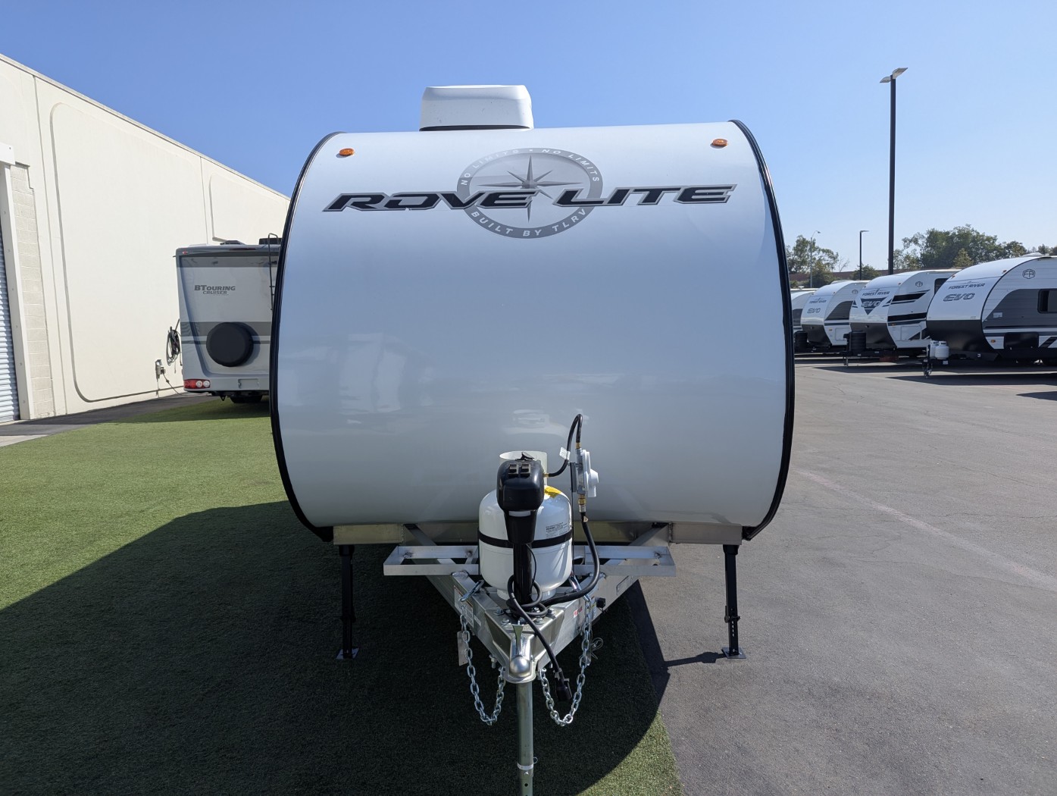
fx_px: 734
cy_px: 398
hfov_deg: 71.5
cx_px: 528
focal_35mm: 24
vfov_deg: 56.9
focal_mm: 6.81
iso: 46
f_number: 1.85
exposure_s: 1/2358
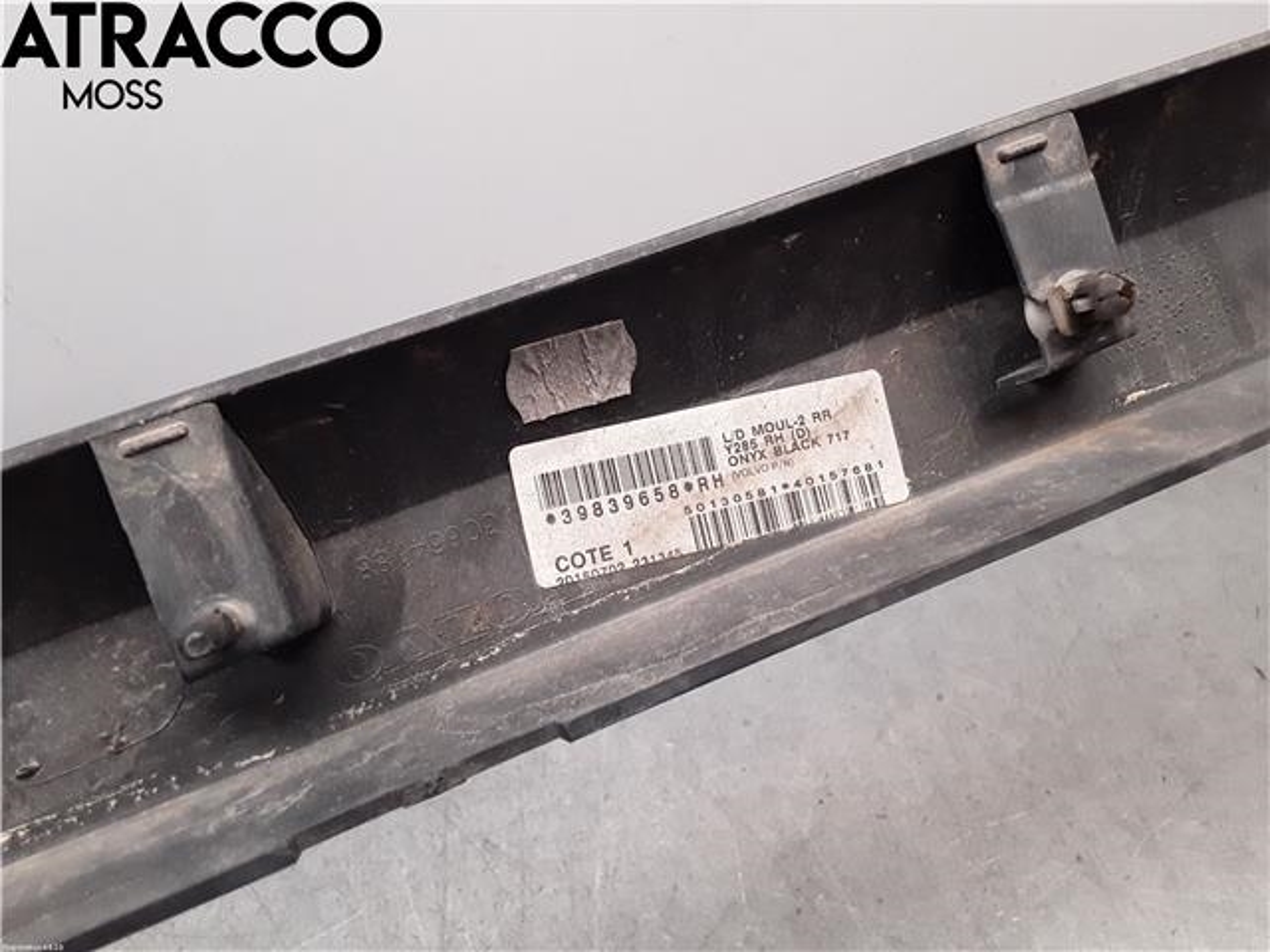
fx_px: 1027
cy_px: 476
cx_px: 635
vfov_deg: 49.7
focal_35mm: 28
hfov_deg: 63.4
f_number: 1.9
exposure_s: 1/107
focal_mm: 2.91
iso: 100
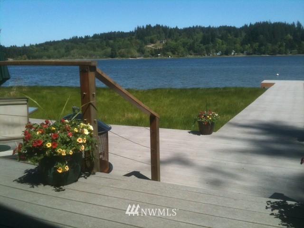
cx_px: 152
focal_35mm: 35
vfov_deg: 40.7
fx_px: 307
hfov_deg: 52.6
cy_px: 114
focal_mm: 3.85
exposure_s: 1/1202
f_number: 2.8
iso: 64
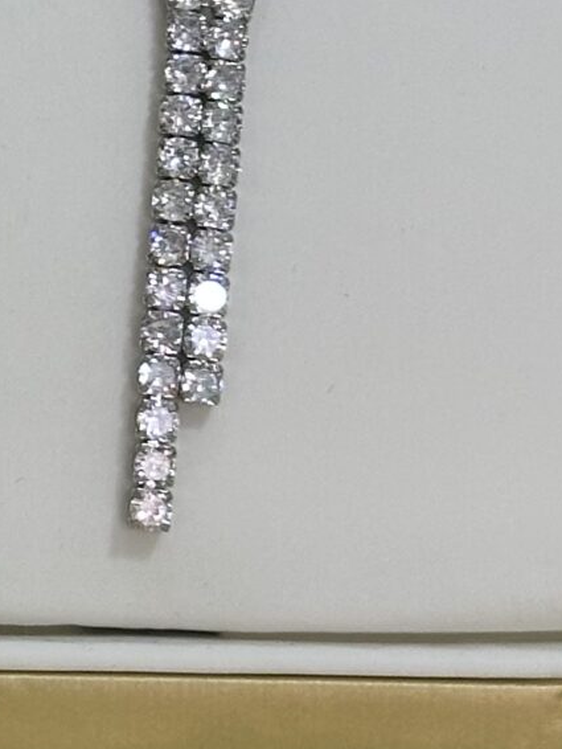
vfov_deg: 9.0
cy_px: -87
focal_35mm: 217
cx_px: -288
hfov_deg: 6.8
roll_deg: -1.6
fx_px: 4694
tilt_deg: -7.0
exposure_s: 1/74
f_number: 1.78
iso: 80
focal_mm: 6.86
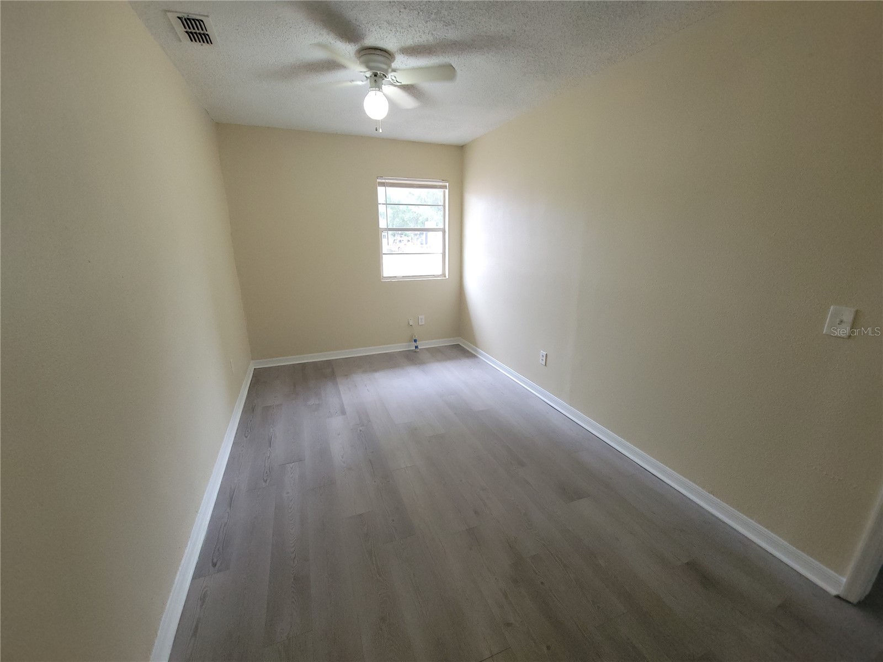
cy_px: 331
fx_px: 332
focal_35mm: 13
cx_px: 442
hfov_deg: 106.2
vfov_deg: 89.9
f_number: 2.2
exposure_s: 1/60
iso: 250
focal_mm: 2.2
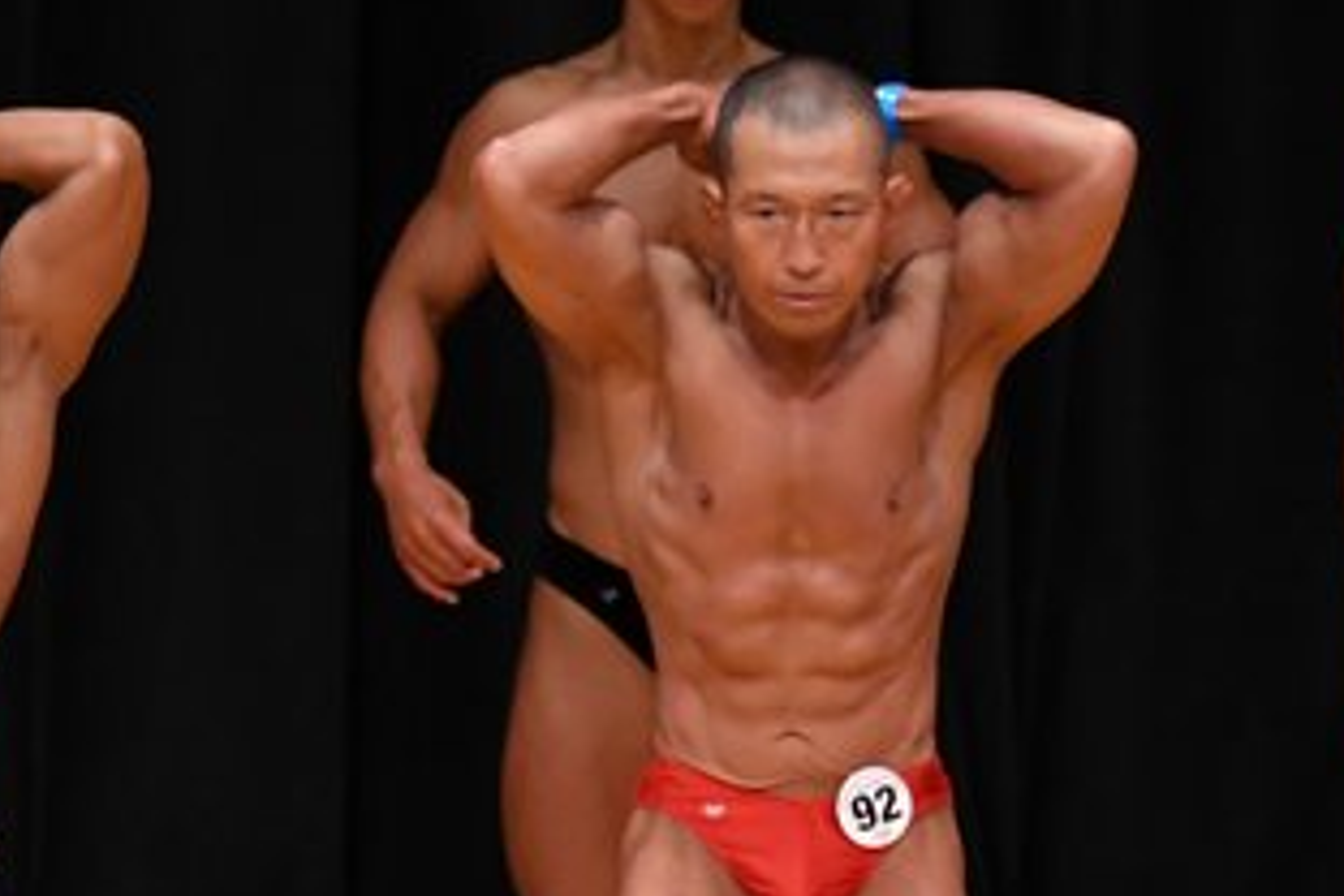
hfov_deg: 3.1
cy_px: 853
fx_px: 25011
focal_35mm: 670
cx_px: -174
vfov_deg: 2.1
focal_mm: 180
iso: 3200
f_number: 5.6
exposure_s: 1/400
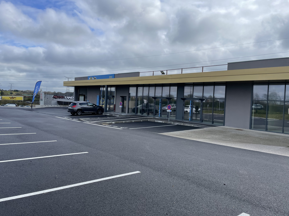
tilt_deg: -3.0
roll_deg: -1.6
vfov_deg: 51.3
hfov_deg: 65.3
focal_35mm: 27
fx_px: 225
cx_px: 143
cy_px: 105
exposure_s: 1/4292
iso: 32
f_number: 1.6
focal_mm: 4.2
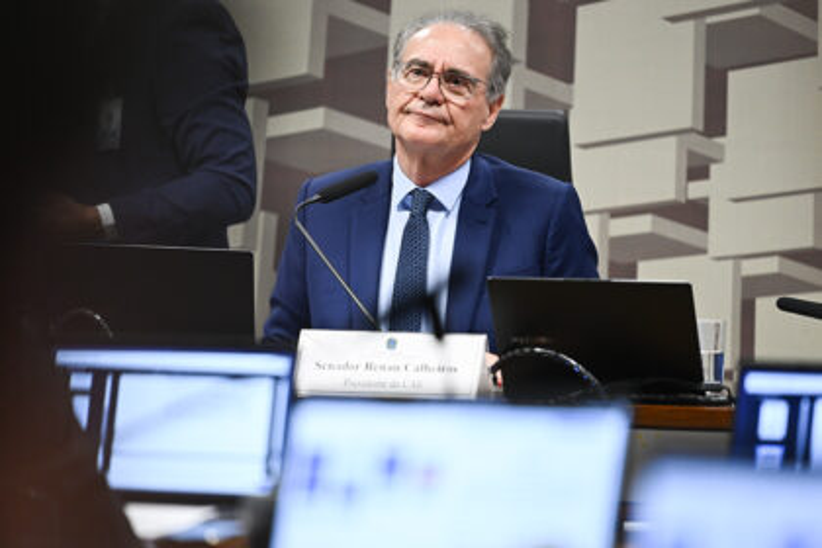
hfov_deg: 10.3
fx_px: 4566
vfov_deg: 6.9
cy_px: 274
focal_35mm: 200
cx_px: 411
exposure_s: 1/250
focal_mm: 200
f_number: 2.8
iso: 1600
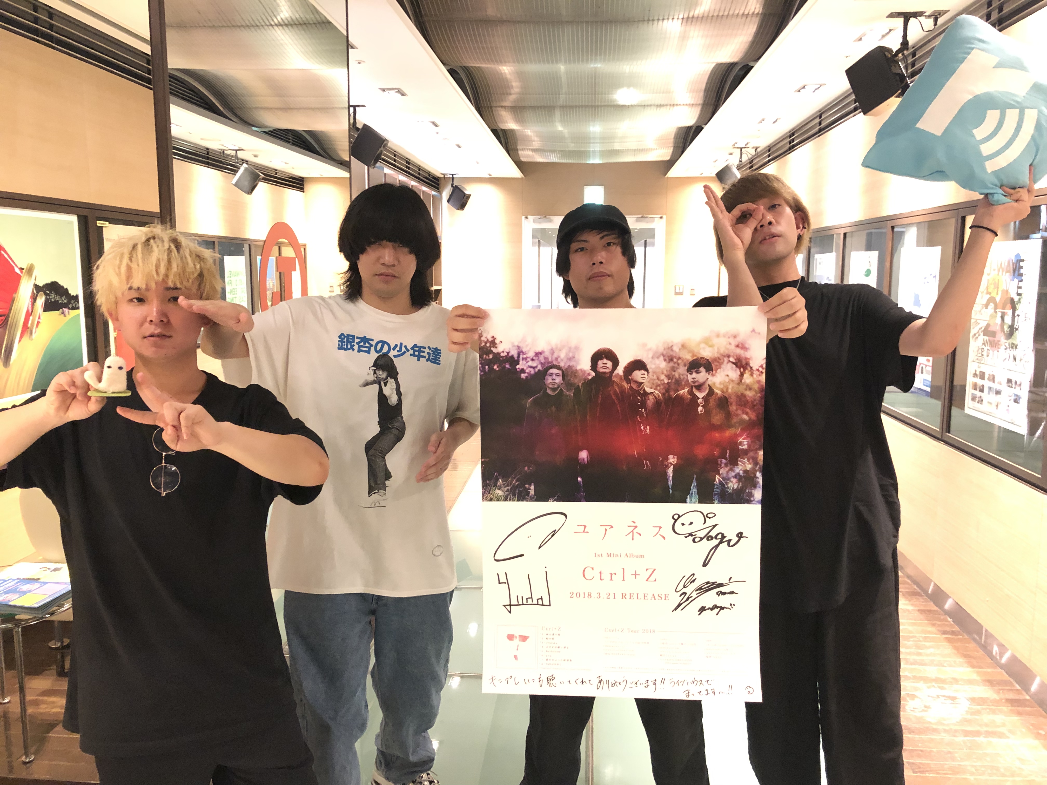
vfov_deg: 49.7
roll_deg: -0.3
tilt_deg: -7.4
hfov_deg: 63.4
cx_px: 524
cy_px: 392
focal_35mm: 28
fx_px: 847
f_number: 1.8
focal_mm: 4
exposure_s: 1/4
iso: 125
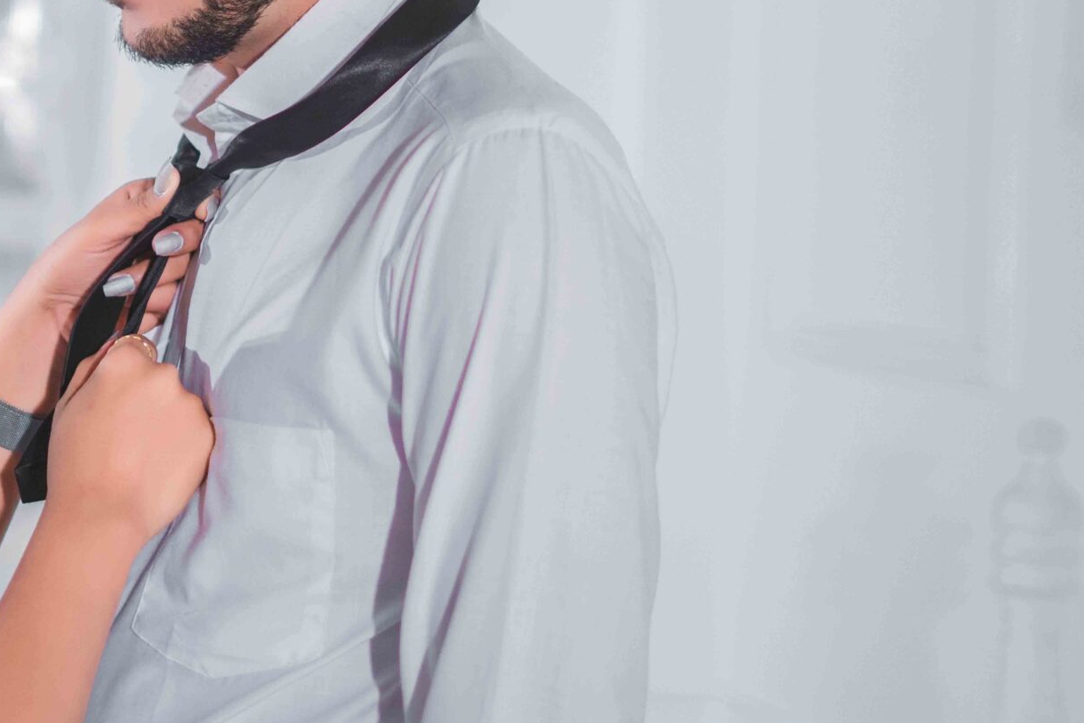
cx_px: 9
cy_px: 100
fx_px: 3162
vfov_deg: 13.0
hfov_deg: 18.9
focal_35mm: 105
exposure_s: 1/320
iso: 1000
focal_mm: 50
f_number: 1.8
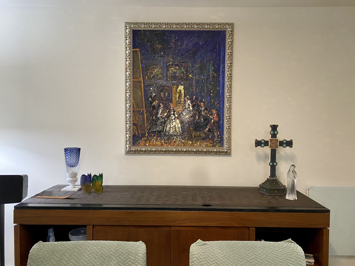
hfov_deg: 67.3
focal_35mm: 26
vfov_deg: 53.1
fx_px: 267
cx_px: 178
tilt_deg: -1.9
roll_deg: +0.1
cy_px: 133
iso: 500
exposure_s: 1/60
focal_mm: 4.25
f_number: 1.8
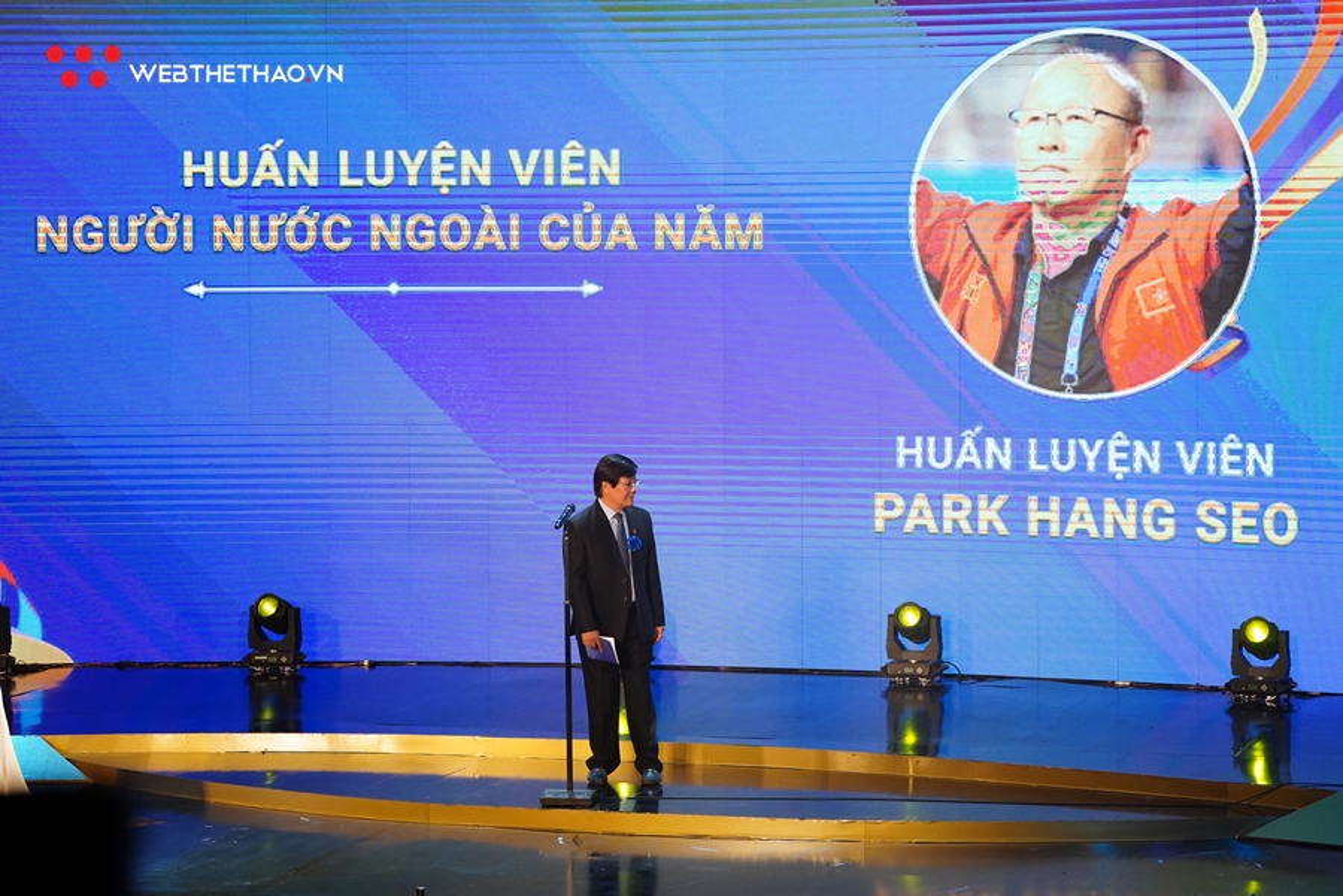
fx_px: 3730
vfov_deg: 13.7
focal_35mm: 100
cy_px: 448
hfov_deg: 20.4
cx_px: 672
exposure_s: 1/320
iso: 4000
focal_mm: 100
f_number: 5.6
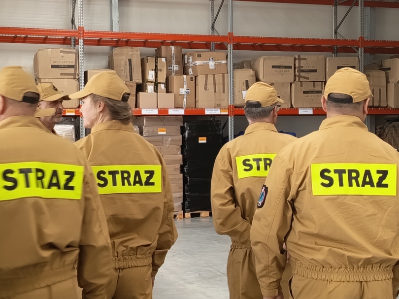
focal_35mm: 59
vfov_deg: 24.8
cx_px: 203
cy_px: 144
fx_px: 680
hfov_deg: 32.7
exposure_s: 1/50
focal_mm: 5.27
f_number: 1.7
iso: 171
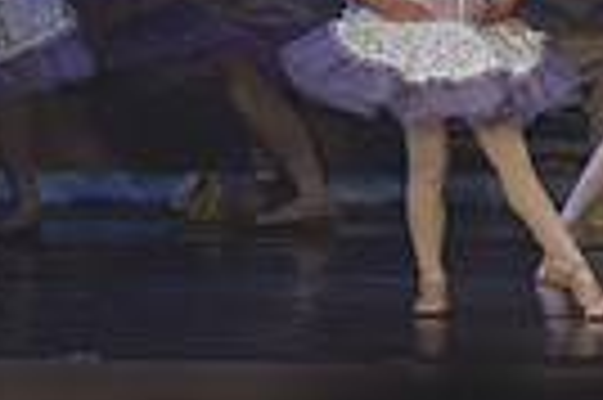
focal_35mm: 825
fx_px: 13802
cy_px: -61
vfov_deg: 1.7
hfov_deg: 2.5
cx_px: 914
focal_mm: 190
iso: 320
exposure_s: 1/320
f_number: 2.8
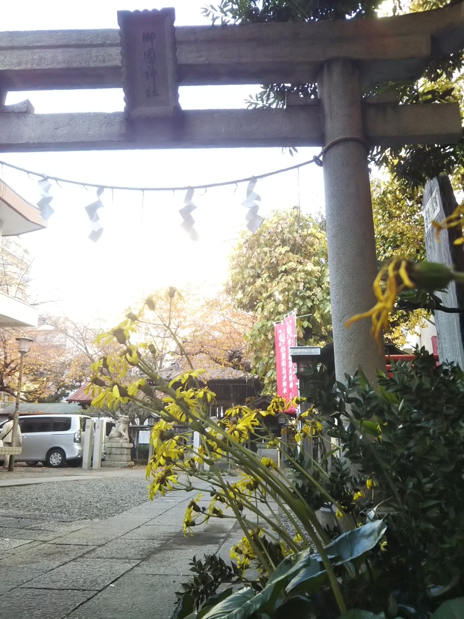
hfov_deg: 46.8
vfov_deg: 60.0
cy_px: 310
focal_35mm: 30
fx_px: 536
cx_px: 232
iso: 64
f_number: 2.2
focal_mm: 4
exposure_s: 1/120
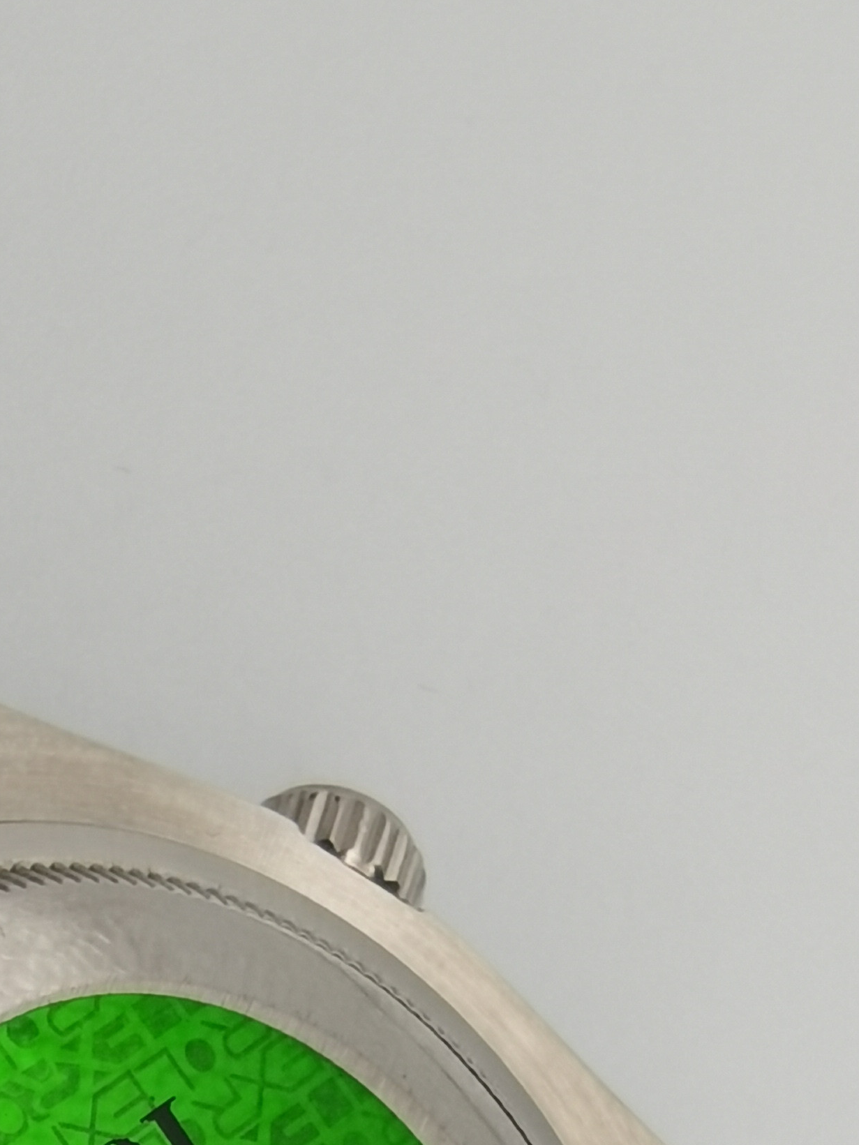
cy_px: 1338
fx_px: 2415
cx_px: 87
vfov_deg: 24.4
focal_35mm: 73
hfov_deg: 19.8
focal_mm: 2.26
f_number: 2.2
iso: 50
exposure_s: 1/120
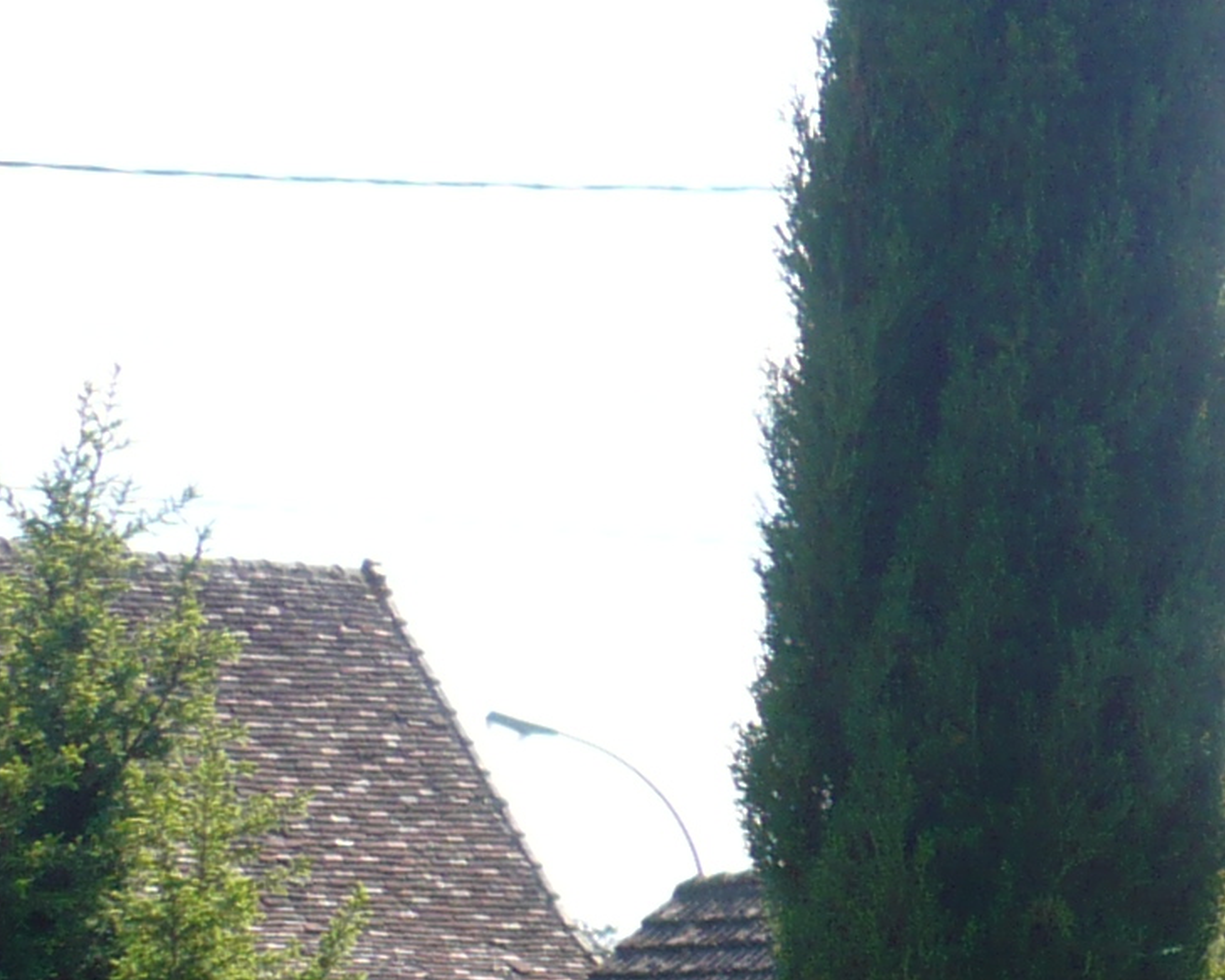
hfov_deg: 11.8
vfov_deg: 10.7
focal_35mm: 144
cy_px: 914
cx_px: 2516
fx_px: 5220
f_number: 2.8
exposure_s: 1/640
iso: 100
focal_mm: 5.8
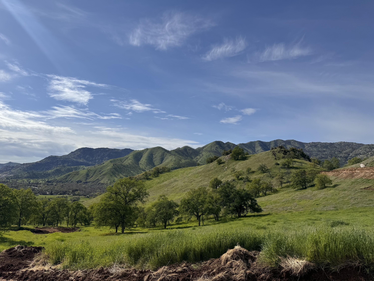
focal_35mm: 24
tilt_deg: +6.6
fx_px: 259
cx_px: 187
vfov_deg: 56.8
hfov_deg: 71.6
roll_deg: -2.2
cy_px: 140
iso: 80
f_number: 1.78
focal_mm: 6.76
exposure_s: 1/12346
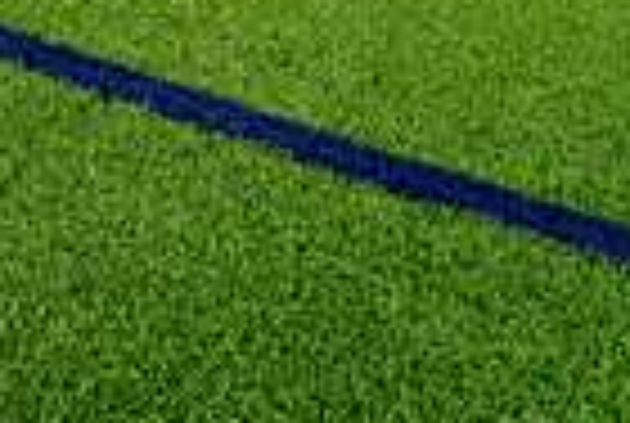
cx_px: -18
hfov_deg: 24.9
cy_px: -567
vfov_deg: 13.5
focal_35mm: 77
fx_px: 1350
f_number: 5
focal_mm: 24
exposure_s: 1/250
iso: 100
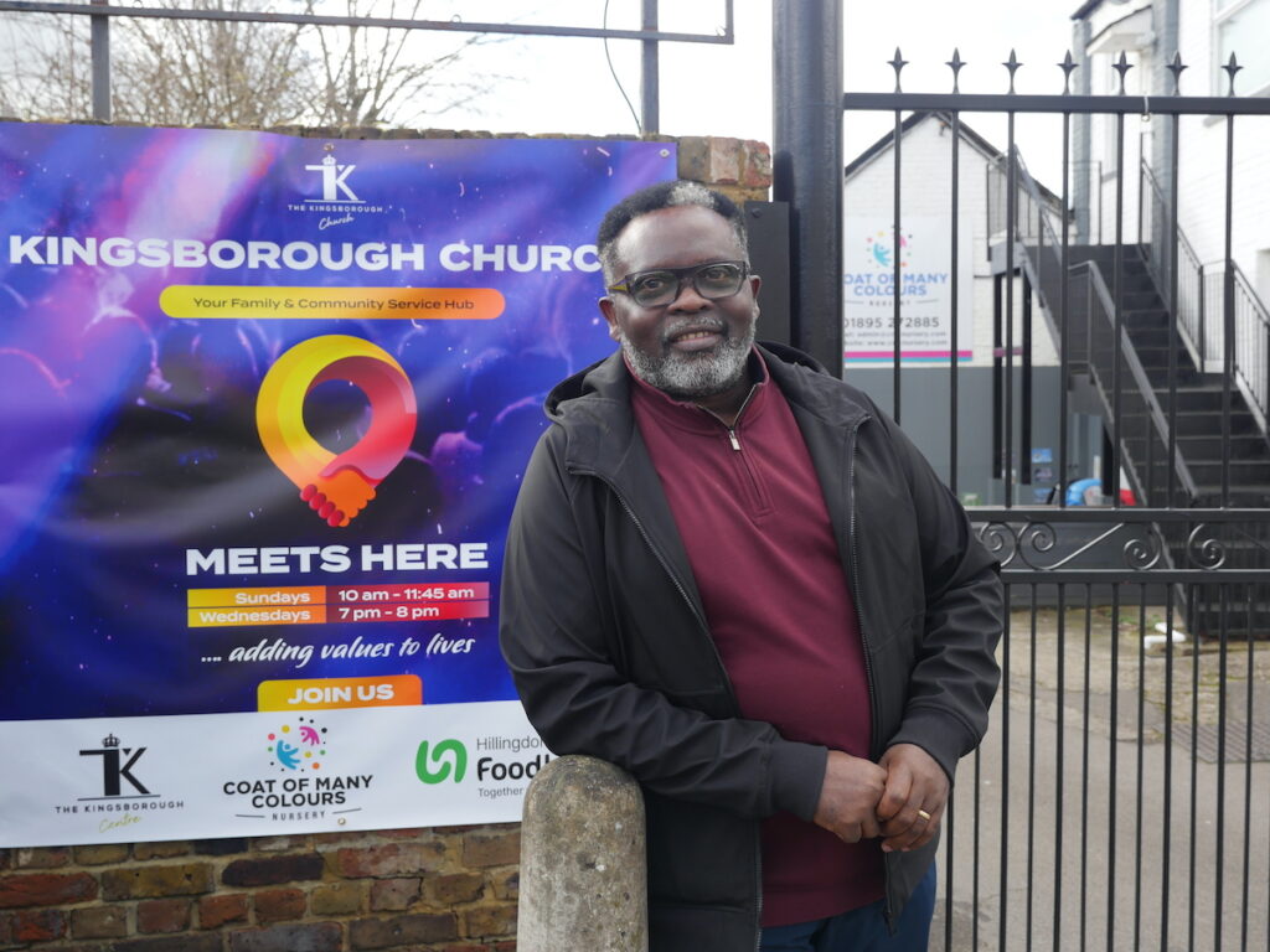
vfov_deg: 36.0
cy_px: 476
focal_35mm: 40
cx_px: 635
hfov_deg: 46.8
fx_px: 1468
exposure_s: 1/200
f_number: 4
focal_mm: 20
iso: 200
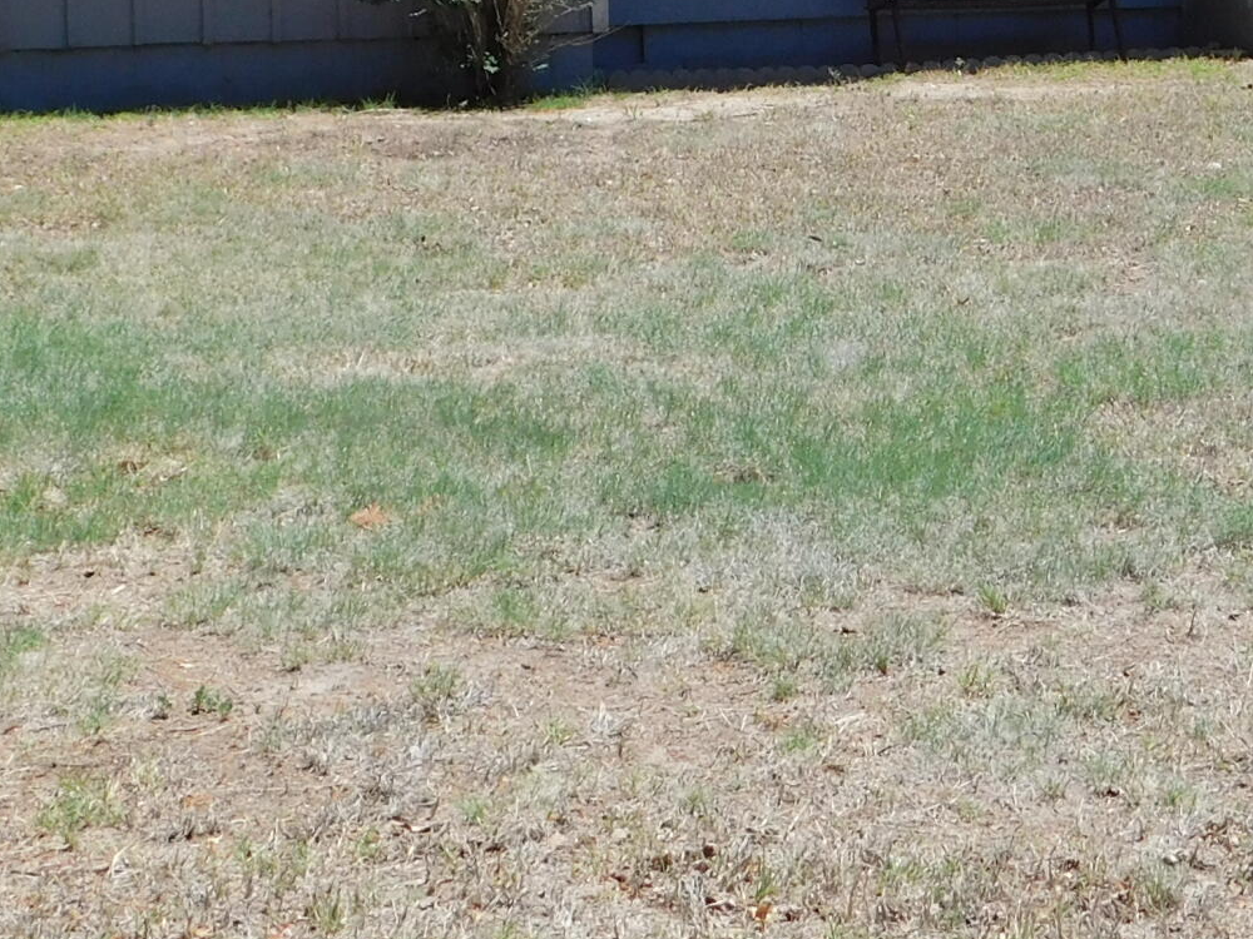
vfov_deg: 13.5
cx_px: 848
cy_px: -69
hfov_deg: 18.2
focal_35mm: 108
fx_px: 3909
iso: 125
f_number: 3.5
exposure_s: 1/1250
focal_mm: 6.3
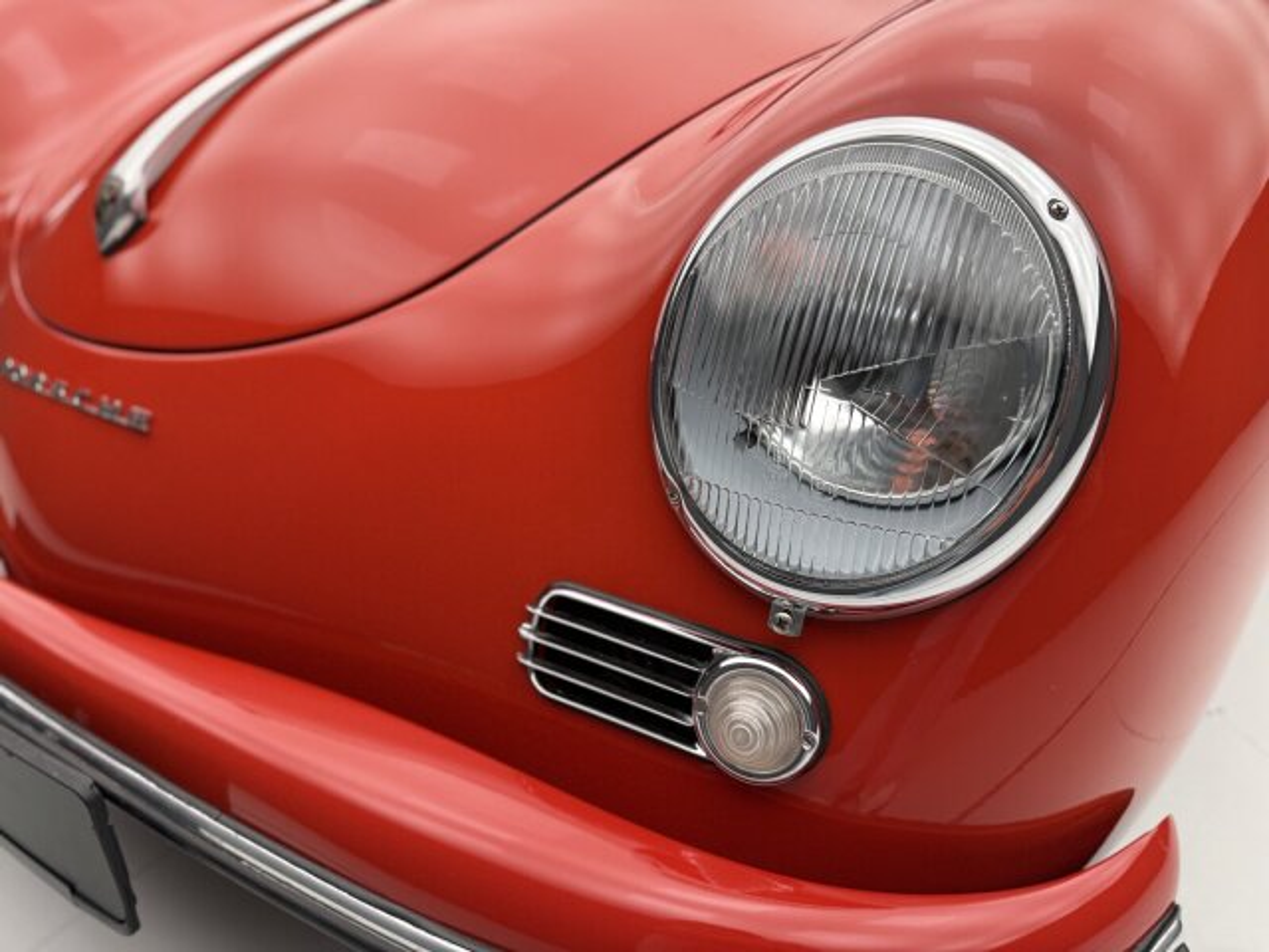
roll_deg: -0.7
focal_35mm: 24
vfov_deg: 56.8
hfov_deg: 71.6
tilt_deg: -24.7
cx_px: 634
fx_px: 880
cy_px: 476
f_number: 1.78
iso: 200
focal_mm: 6.76
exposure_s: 1/99
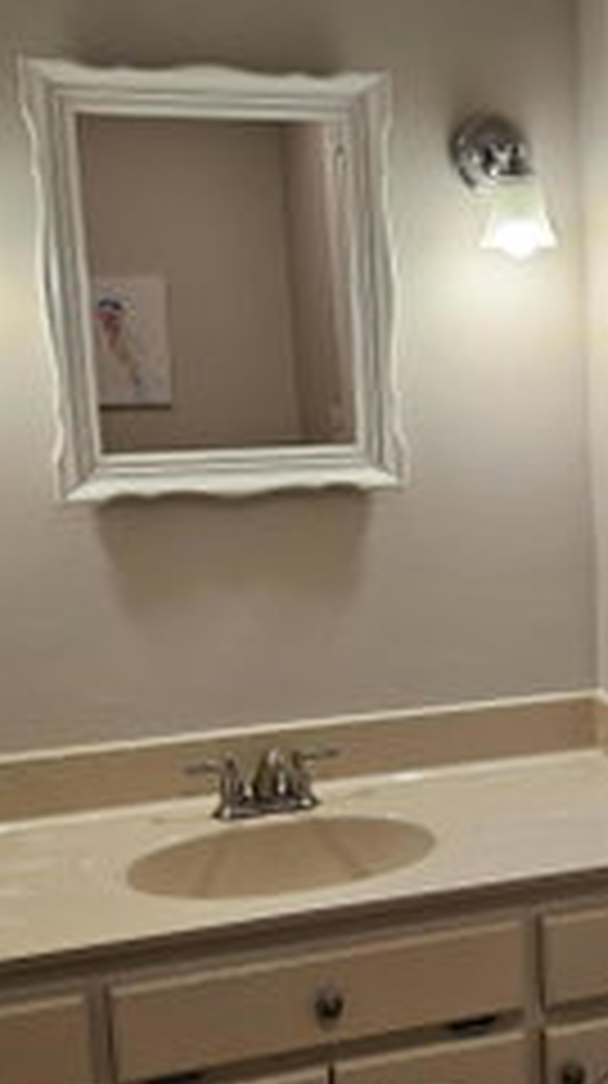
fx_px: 1438
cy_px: 607
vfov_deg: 41.3
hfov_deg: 23.4
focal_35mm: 50
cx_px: 513
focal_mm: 5.4
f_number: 1.8
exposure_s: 1/120
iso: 100
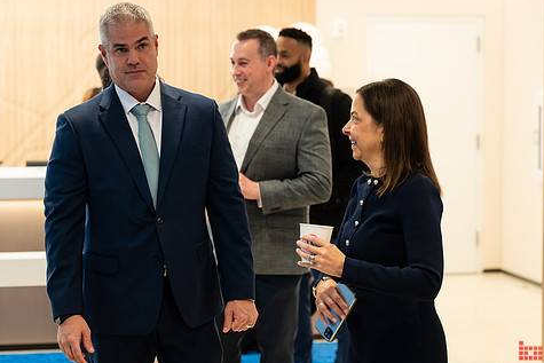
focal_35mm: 94
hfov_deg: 21.7
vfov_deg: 14.6
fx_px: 1421
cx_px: 248
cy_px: 166
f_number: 3.2
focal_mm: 70
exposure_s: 1/200
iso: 800
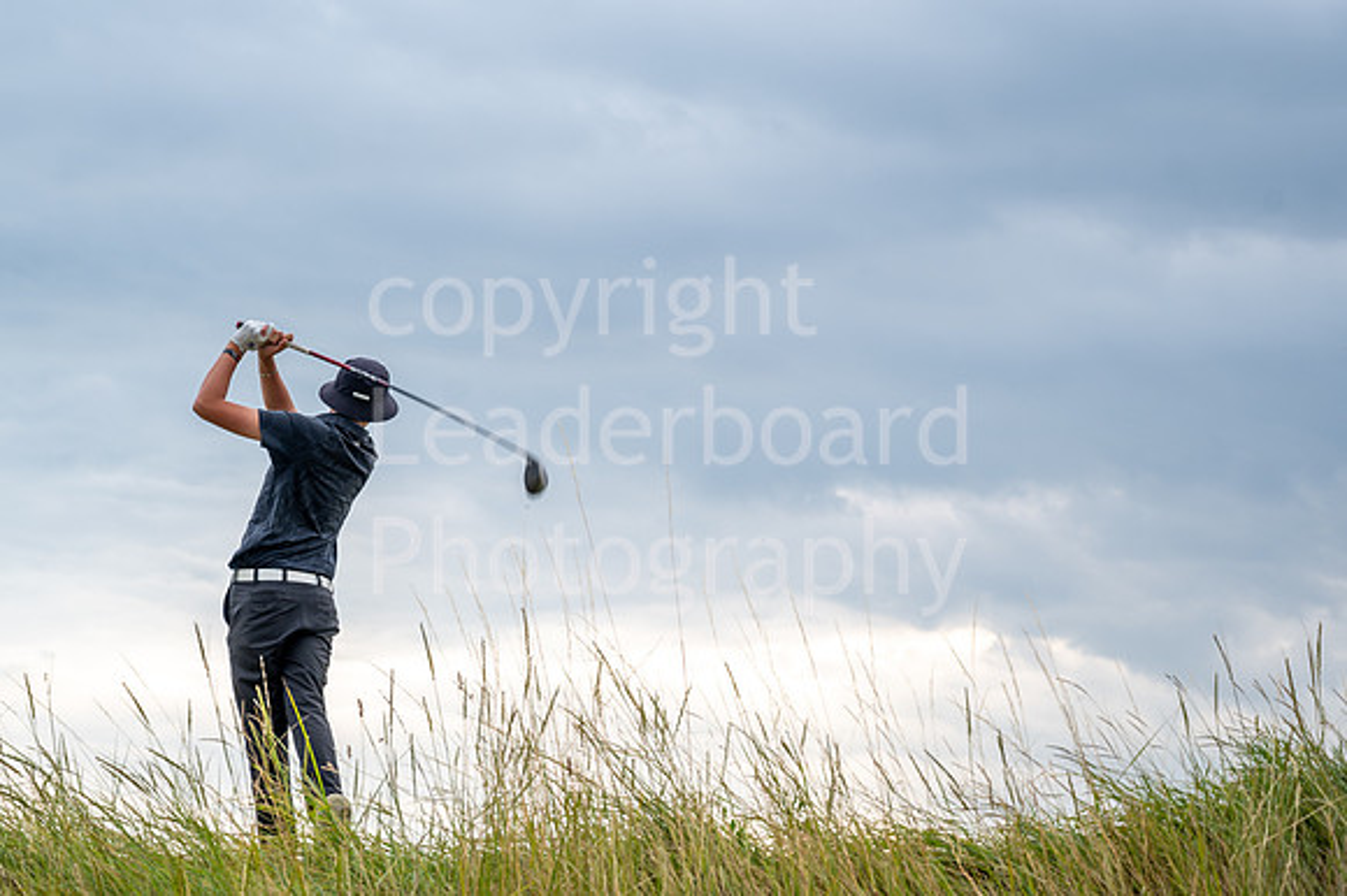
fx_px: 2951
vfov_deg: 17.3
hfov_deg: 25.7
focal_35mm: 79
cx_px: 583
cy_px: 352
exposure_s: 1/250
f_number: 4.5
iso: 100
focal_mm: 65
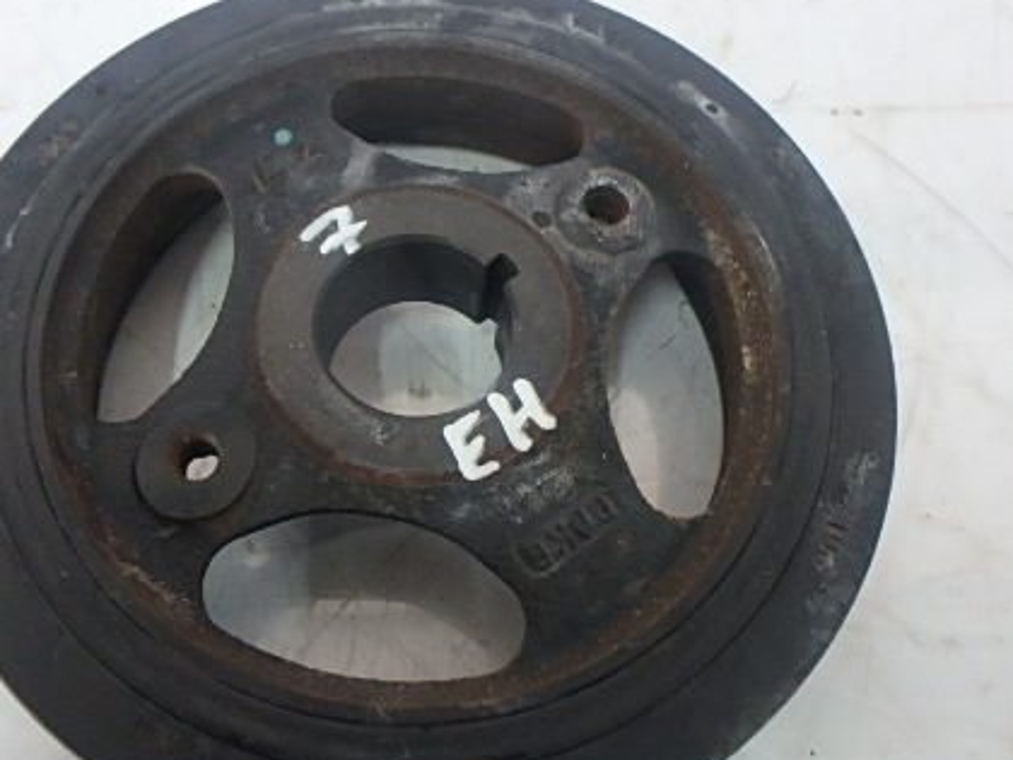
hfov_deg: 56.7
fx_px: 936
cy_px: 369
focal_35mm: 32
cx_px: 463
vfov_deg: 44.2
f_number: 3.5
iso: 500
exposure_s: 1/30
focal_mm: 3.7
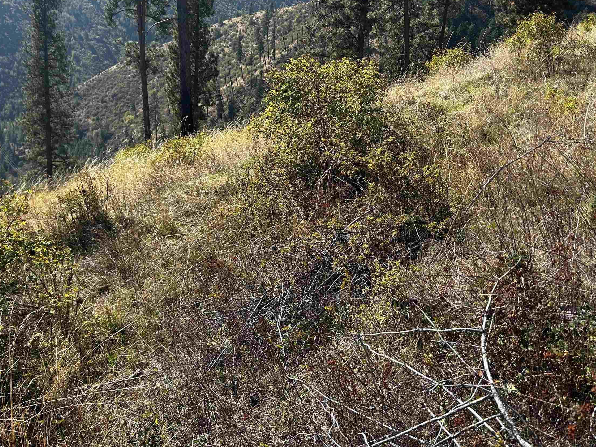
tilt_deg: -12.5
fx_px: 620
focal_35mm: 36
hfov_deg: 51.3
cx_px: 310
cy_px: 143
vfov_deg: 39.1
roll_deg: -4.5
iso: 50
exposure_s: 1/1808
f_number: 1.5
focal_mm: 5.7
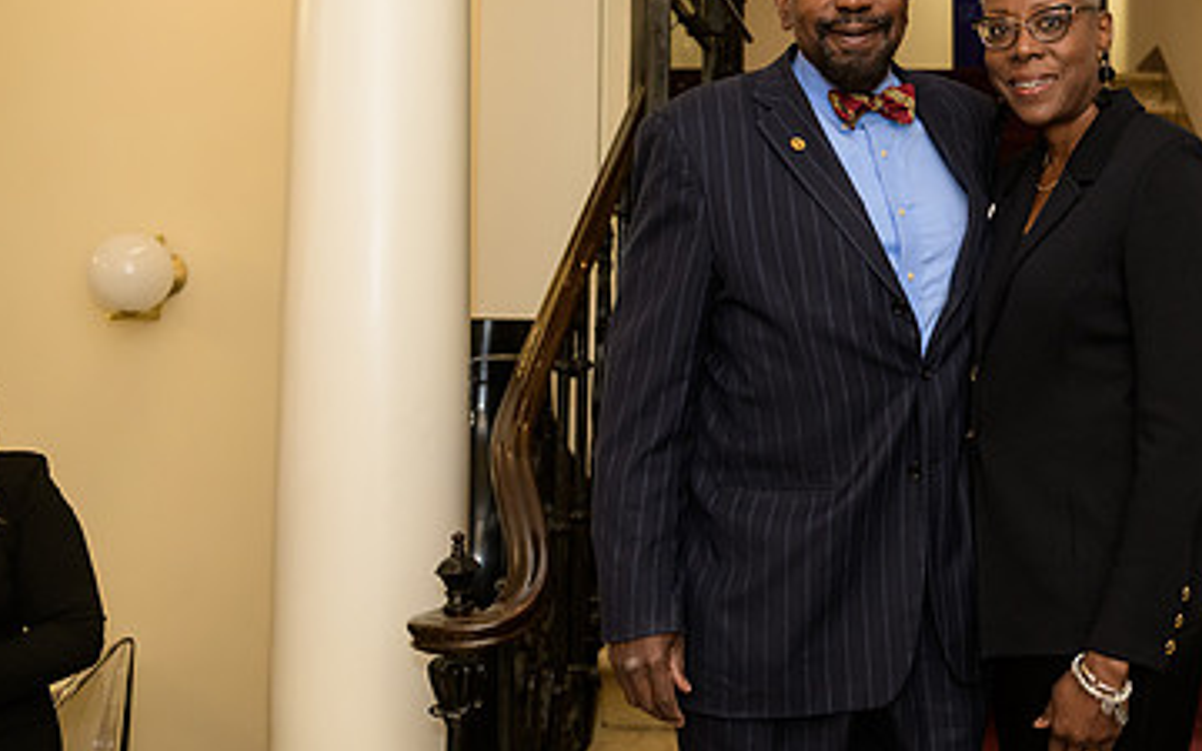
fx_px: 1507
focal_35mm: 46
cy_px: 225
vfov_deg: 27.7
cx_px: 922
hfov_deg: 42.0
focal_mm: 28
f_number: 3.2
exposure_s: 1/125
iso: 1000
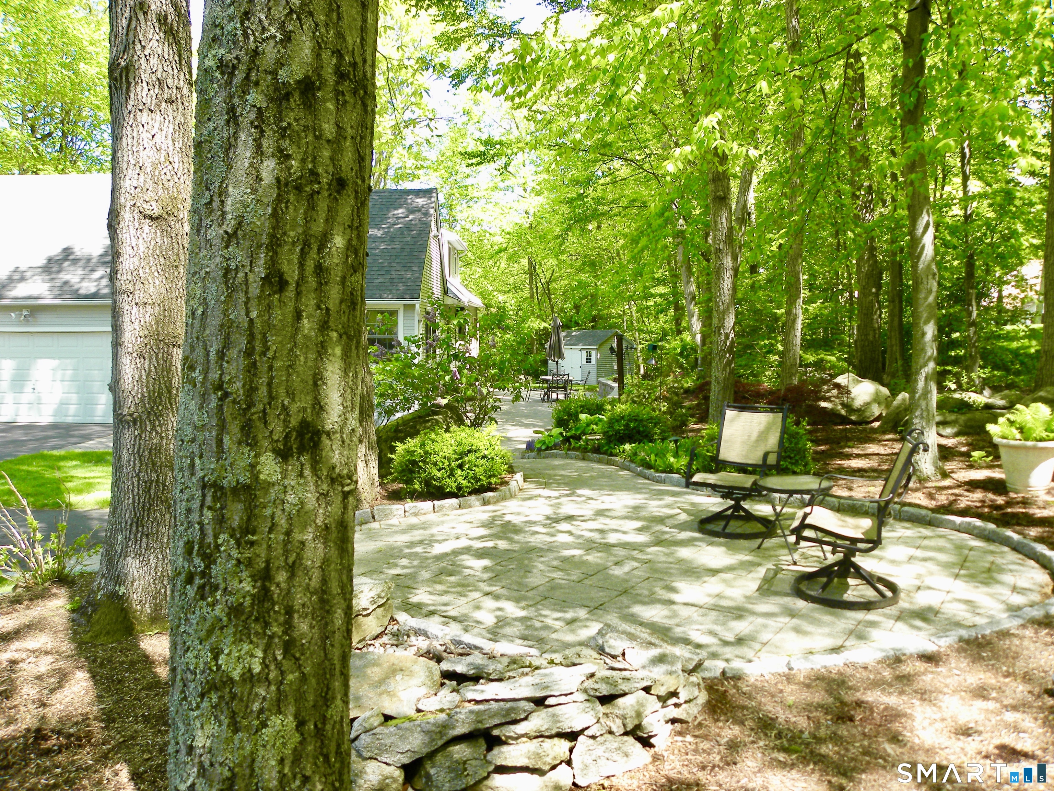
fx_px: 792
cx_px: 527
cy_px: 396
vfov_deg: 53.1
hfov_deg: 67.3
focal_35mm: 26
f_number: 3.5
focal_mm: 4.6
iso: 64
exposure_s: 1/79
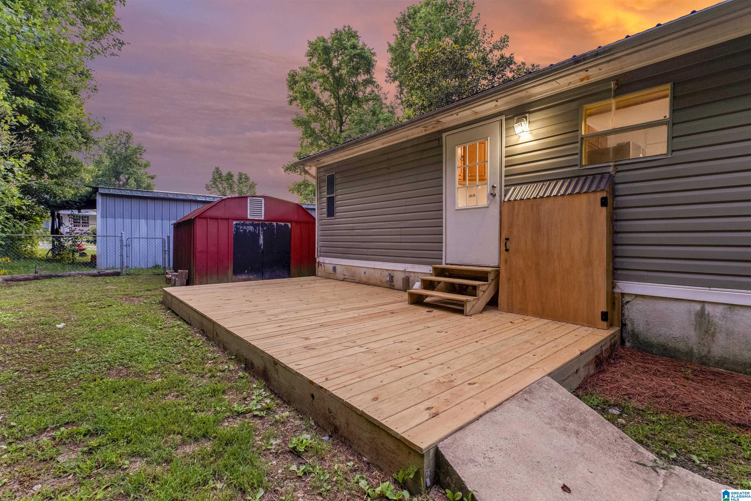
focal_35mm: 15
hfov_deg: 100.4
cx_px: 376
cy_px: 250
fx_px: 313
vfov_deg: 77.3
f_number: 5
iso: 800
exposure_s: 1/15
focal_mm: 10
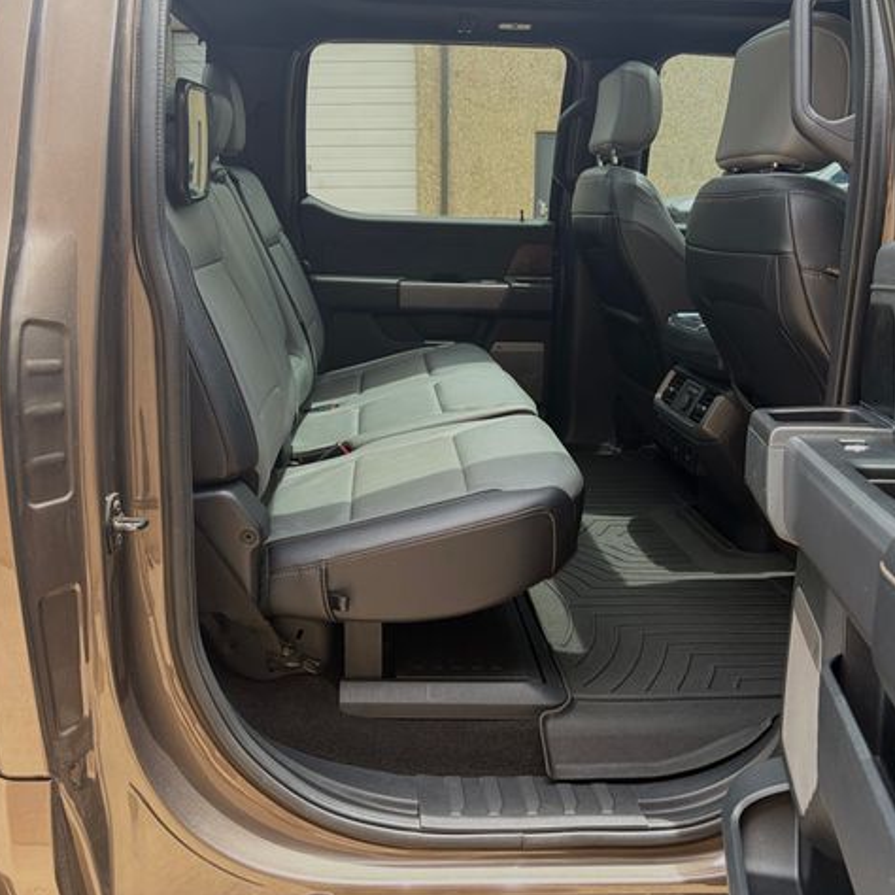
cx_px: 427
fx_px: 907
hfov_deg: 52.5
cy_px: 446
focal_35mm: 31
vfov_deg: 52.5
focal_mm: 5.96
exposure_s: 1/203
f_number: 1.6
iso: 40
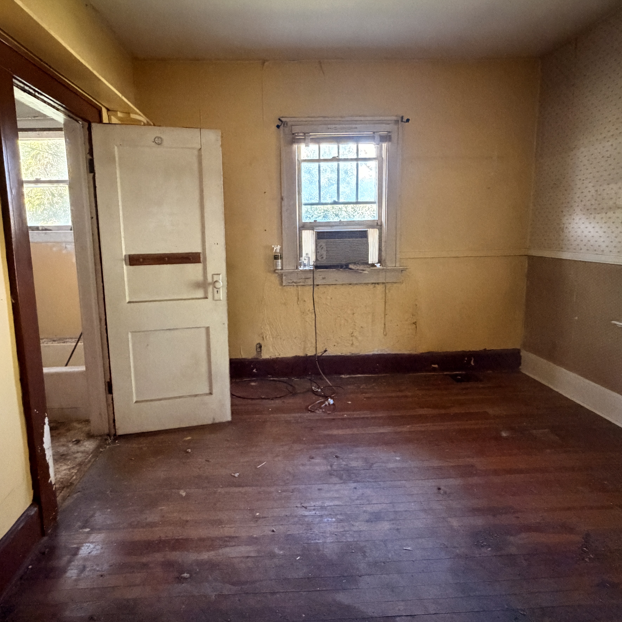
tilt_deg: -8.1
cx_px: 285
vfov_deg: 74.7
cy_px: 283
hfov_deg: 74.7
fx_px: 407
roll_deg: +1.7
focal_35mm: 20
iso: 1250
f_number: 2.2
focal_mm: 2.22
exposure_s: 1/60
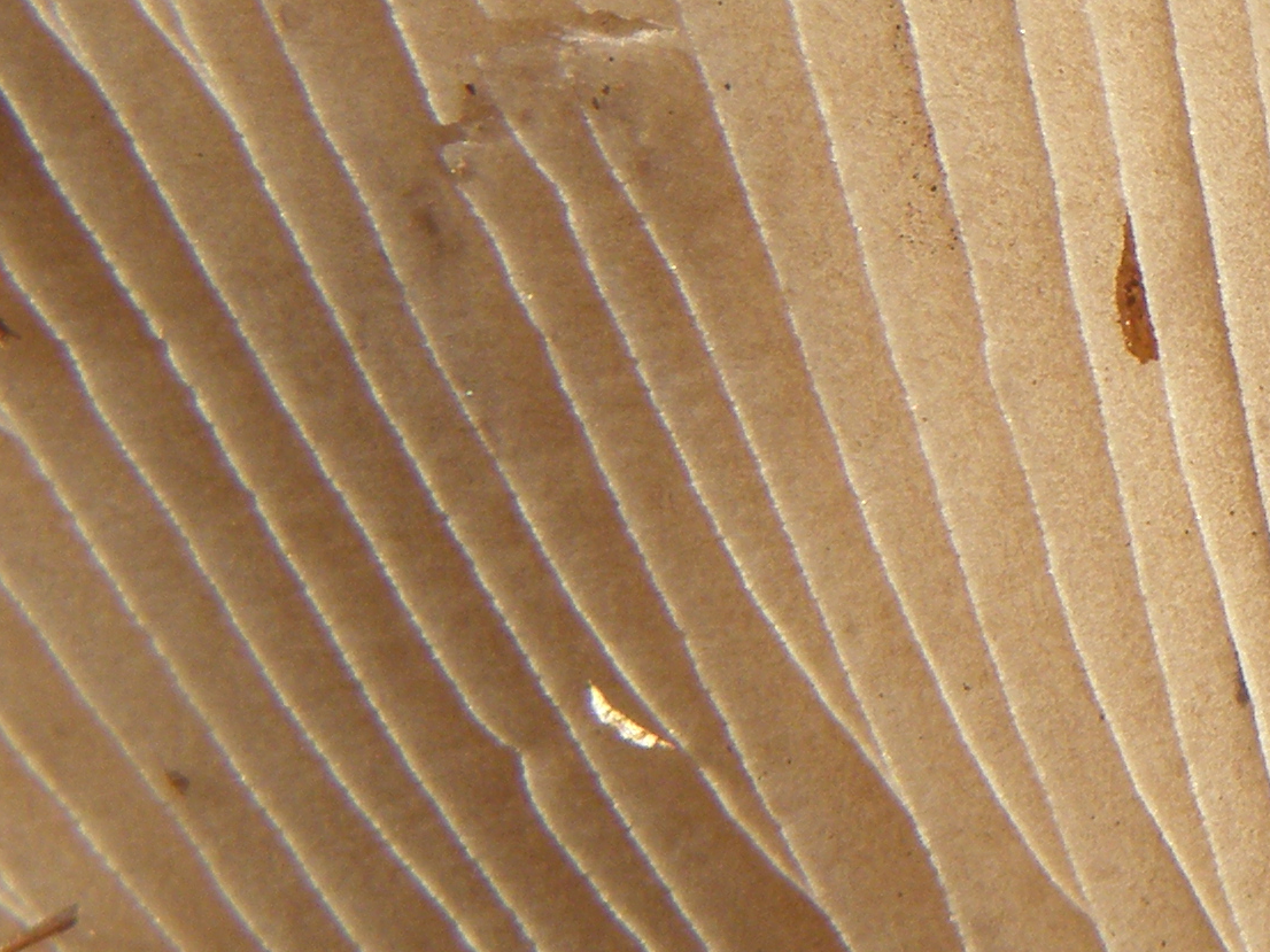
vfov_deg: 8.1
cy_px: 806
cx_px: 1842
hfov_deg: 10.5
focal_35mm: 183
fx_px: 6712
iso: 64
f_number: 5.6
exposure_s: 1/160
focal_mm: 9.22
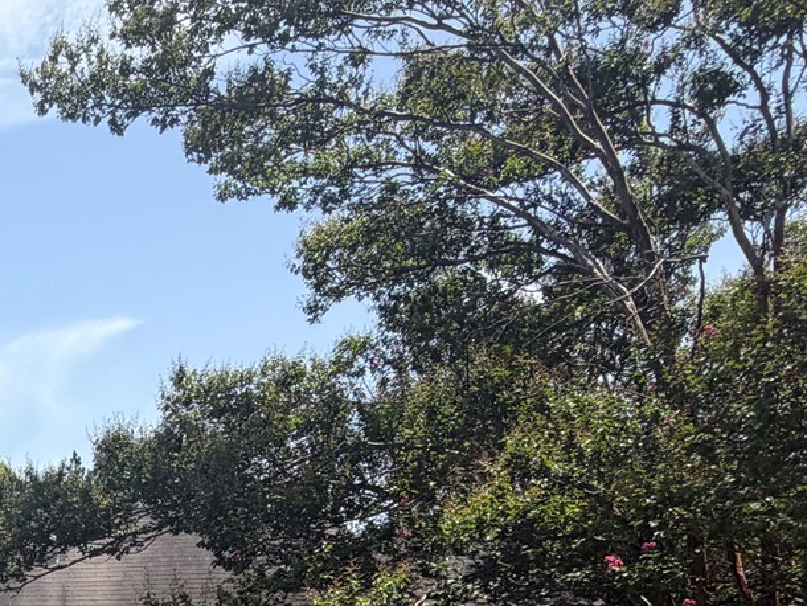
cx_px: -175
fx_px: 1096
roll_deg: +0.8
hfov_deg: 32.8
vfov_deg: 25.2
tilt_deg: -10.5
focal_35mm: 47
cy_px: 849
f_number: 2.2
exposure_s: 1/770
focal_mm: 2.22
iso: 25
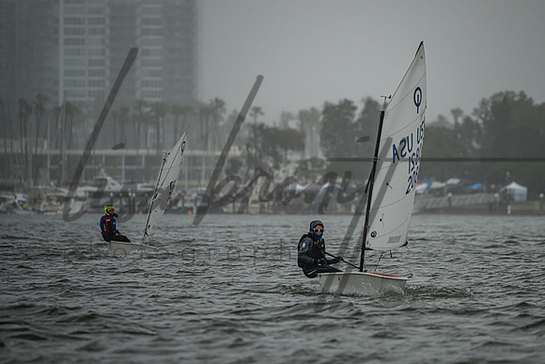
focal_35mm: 490
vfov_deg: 2.8
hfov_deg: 4.2
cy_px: 141
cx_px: 334
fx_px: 7424
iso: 320
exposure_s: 1/2500
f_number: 5.6
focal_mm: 400
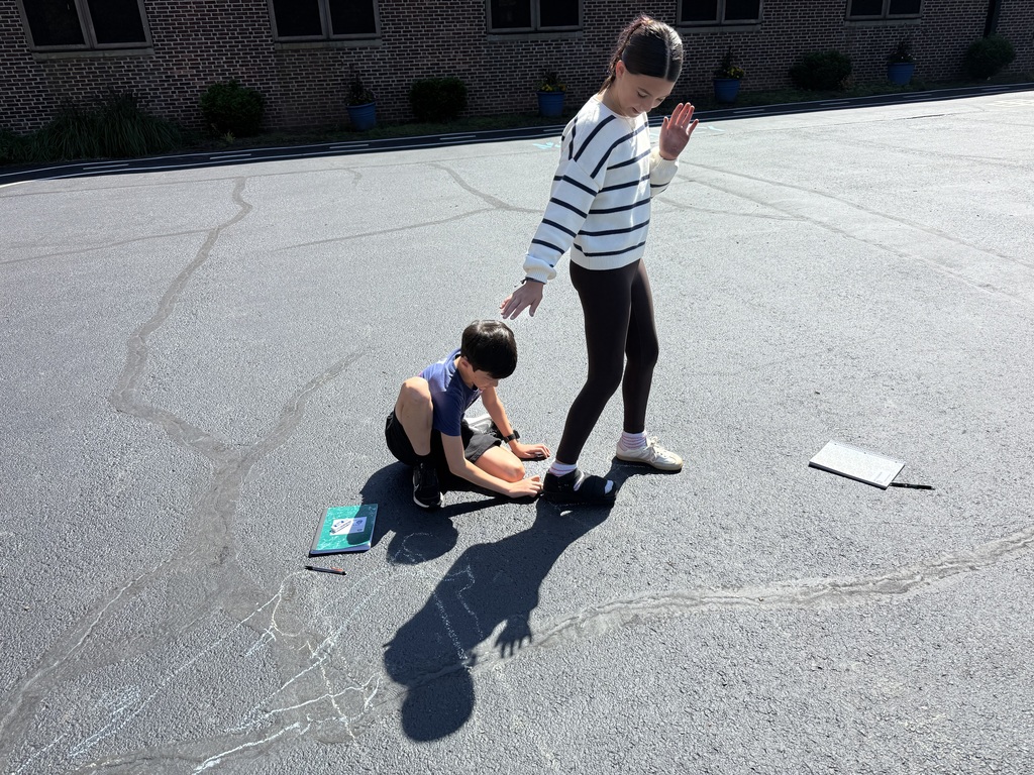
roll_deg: +2.4
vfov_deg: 56.8
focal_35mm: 24
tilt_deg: -25.5
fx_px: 717
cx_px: 517
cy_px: 388
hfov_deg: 71.6
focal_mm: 6.76
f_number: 1.78
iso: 80
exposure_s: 1/4405
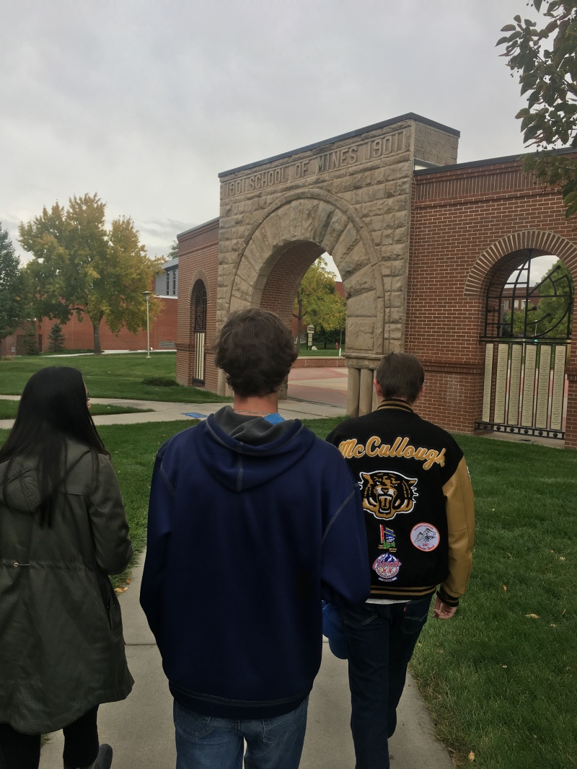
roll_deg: -2.9
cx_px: 288
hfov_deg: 48.2
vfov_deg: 61.6
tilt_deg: -2.3
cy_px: 384
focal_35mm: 29
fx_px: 644
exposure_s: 1/587
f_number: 2.2
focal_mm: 4.15
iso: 25
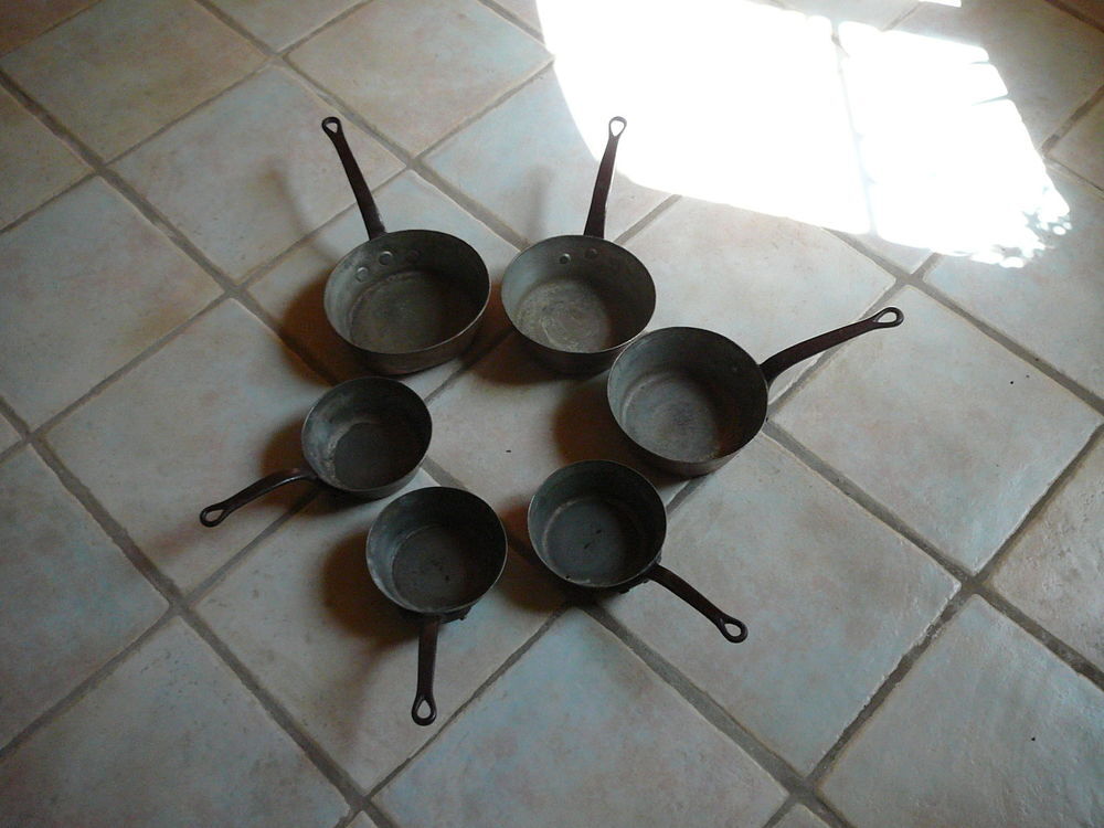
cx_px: 552
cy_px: 414
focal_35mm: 35
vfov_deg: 40.7
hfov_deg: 52.6
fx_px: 1116
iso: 200
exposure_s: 1/80
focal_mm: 5.2
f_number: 2.8
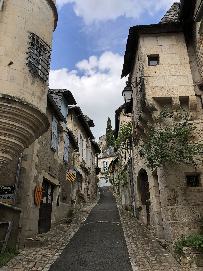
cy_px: 136
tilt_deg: +22.2
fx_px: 219
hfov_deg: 49.7
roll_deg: +1.7
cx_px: 102
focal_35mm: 28
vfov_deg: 63.4
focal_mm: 4
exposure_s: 1/960
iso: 20
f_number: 1.8
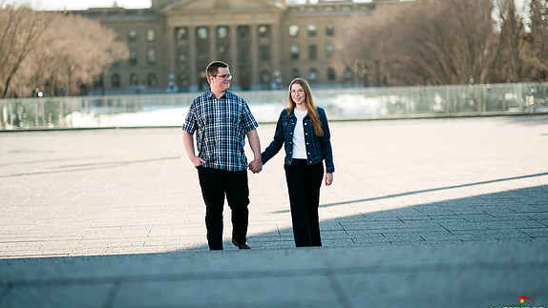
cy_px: 144
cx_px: 276
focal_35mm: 90
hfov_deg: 23.7
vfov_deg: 13.4
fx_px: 1308
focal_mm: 85
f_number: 1.4
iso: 100
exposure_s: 1/1600
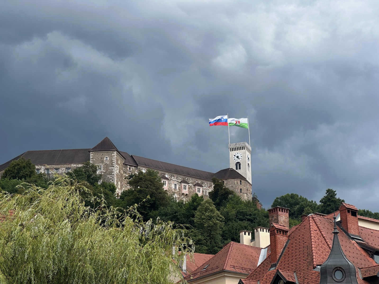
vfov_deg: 19.1
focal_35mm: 77
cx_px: 190
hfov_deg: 25.3
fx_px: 843
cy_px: 142
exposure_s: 1/180
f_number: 2.8
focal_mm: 9
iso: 32
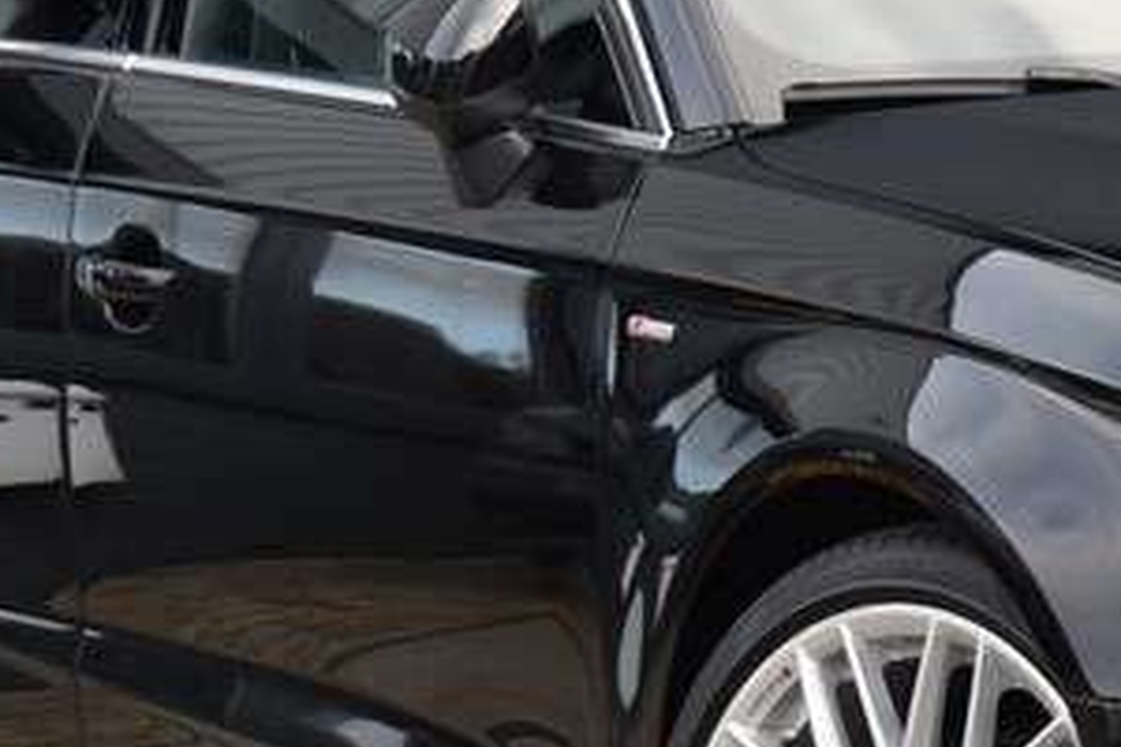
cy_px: 232
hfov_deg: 7.3
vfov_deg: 4.9
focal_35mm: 282
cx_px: 1270
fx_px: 8771
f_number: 6.3
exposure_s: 1/160
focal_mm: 55
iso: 400
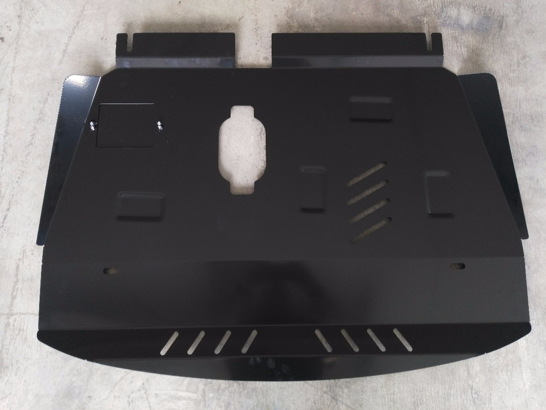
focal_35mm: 28
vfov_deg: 49.7
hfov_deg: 63.4
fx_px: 442
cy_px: 205
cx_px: 273
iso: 195
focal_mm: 2.96
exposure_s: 1/30
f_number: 2
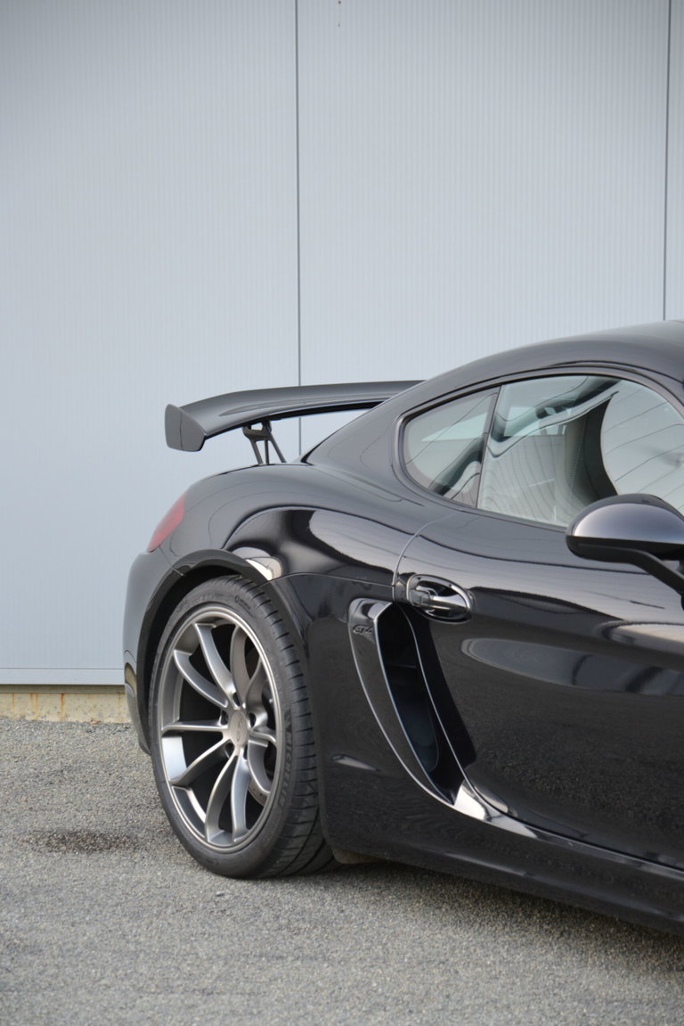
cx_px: 342
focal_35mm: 158
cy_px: 513
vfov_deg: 13.0
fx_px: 4486
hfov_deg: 8.7
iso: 400
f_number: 5.6
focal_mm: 105
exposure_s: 1/60
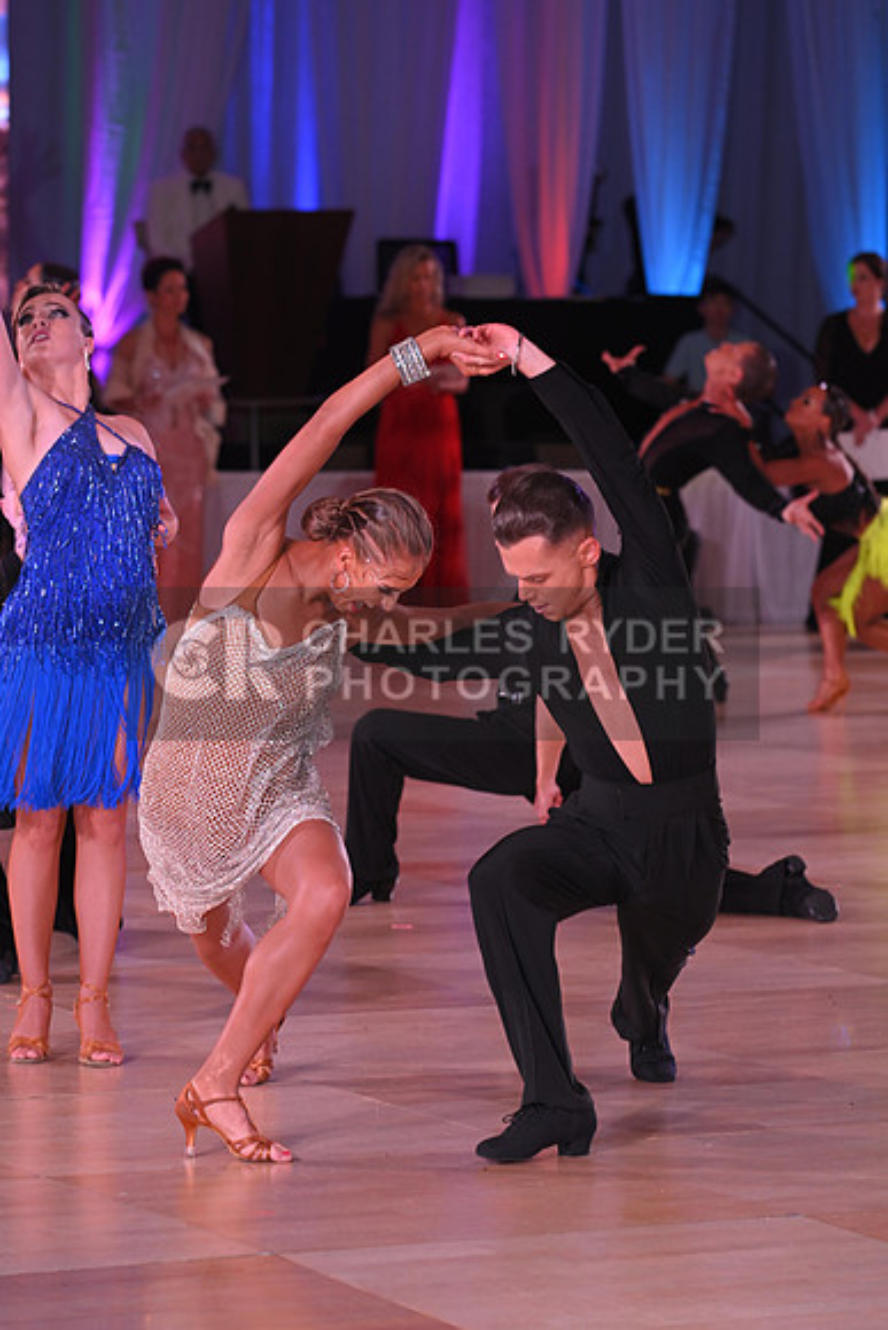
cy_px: 665
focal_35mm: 150
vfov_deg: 13.7
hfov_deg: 9.2
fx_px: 5546
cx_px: 444
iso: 1000
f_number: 5.6
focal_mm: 150
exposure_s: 1/200
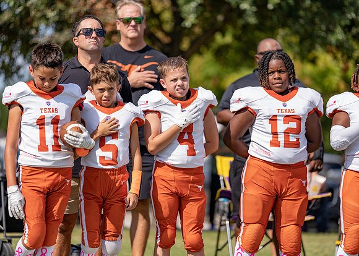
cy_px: 128
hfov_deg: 11.1
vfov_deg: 7.9
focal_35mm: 181
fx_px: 1848
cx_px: 180
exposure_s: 1/1600
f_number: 2.8
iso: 100
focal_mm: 173
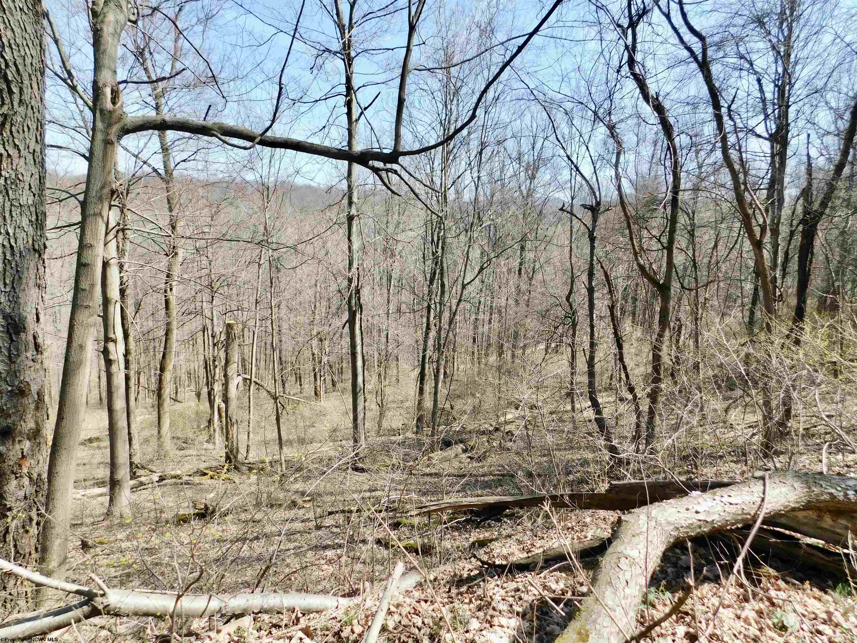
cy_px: 322
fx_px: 569
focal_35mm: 23
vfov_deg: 58.9
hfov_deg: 73.9
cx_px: 428
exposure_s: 1/640
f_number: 3
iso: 125
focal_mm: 4
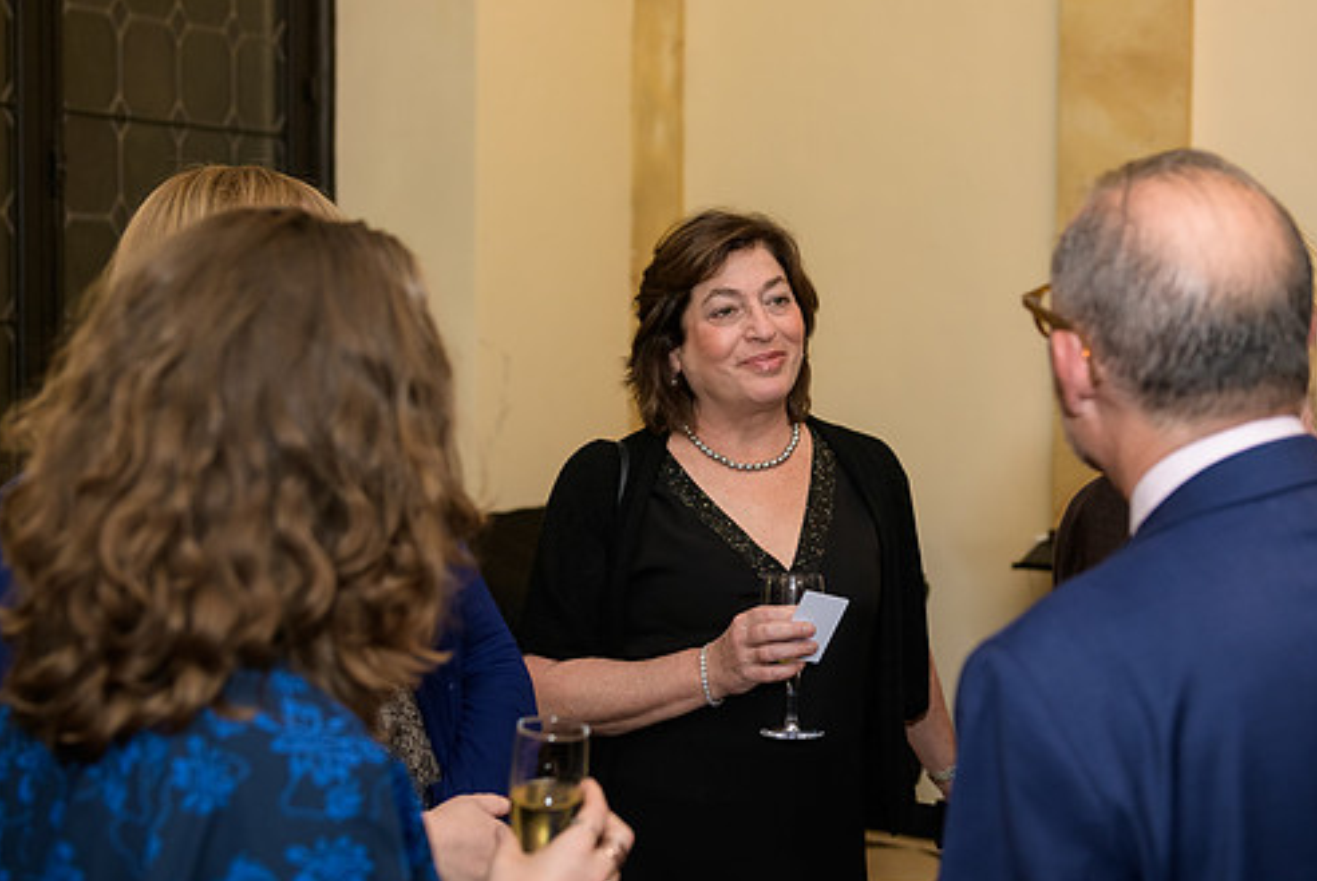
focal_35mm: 53
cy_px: 382
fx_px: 1941
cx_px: 650
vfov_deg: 25.5
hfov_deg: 37.5
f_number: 3.2
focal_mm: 45
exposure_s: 1/125
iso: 1000
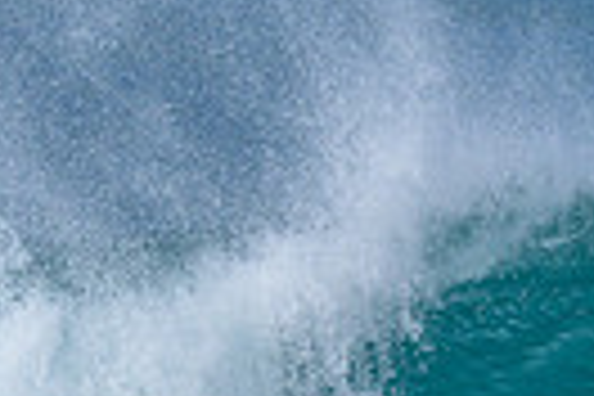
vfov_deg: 0.3
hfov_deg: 0.5
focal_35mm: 4514
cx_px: 651
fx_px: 74475
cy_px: 923
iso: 200
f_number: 6.3
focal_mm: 800
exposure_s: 1/2000
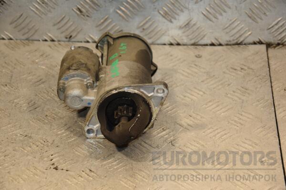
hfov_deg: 18.2
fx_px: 894
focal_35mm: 112
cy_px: 95
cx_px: 143
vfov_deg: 12.2
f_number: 5.3
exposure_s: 1/200
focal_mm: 75
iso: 800
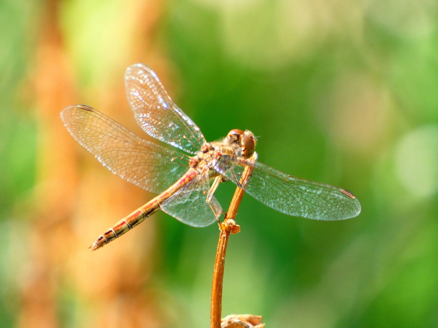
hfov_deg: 1.8
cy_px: 164
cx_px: 219
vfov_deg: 1.3
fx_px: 14325
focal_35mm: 1132
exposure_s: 1/125
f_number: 5.7
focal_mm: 202.9
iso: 100
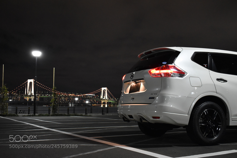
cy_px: 79
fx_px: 276
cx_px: 118
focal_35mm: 42
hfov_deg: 46.4
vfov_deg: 31.9
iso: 3200
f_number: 4.2
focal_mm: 28
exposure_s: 1/20
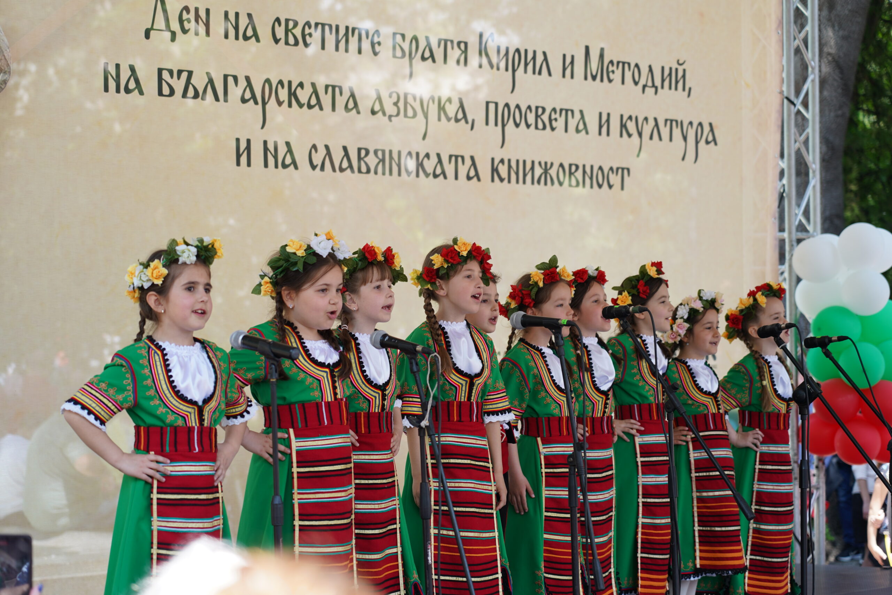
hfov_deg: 19.5
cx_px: 446
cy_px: 298
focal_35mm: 105
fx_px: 2602
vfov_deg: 13.0
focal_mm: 105
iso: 125
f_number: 4
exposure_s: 1/160
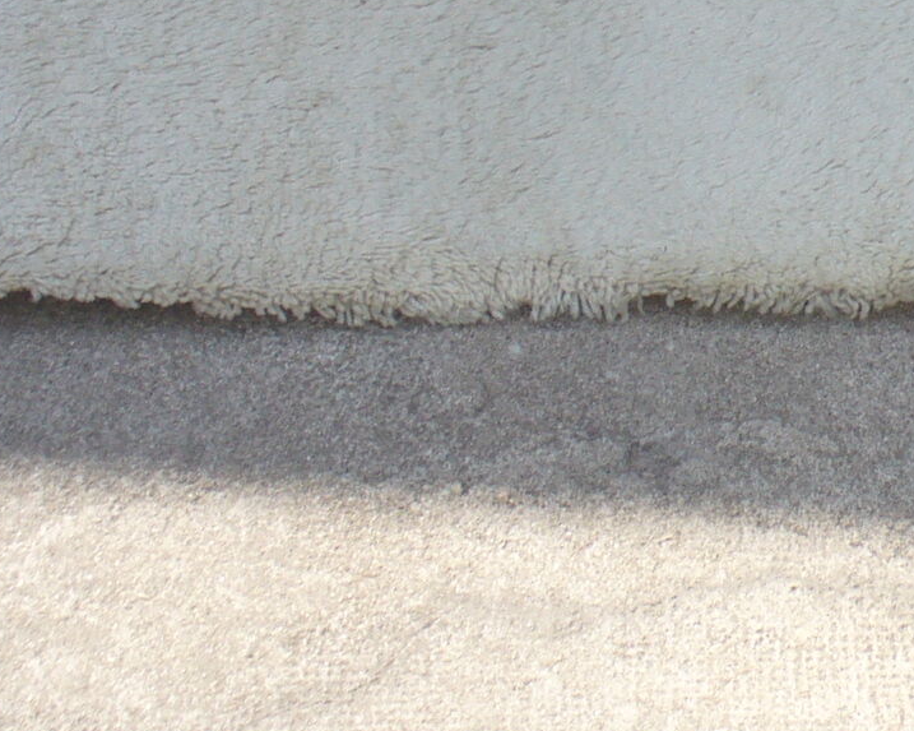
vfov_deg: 11.7
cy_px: -148
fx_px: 3488
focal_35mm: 129
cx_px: 1103
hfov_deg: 14.4
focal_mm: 6.1
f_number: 5.6
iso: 80
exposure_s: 1/160
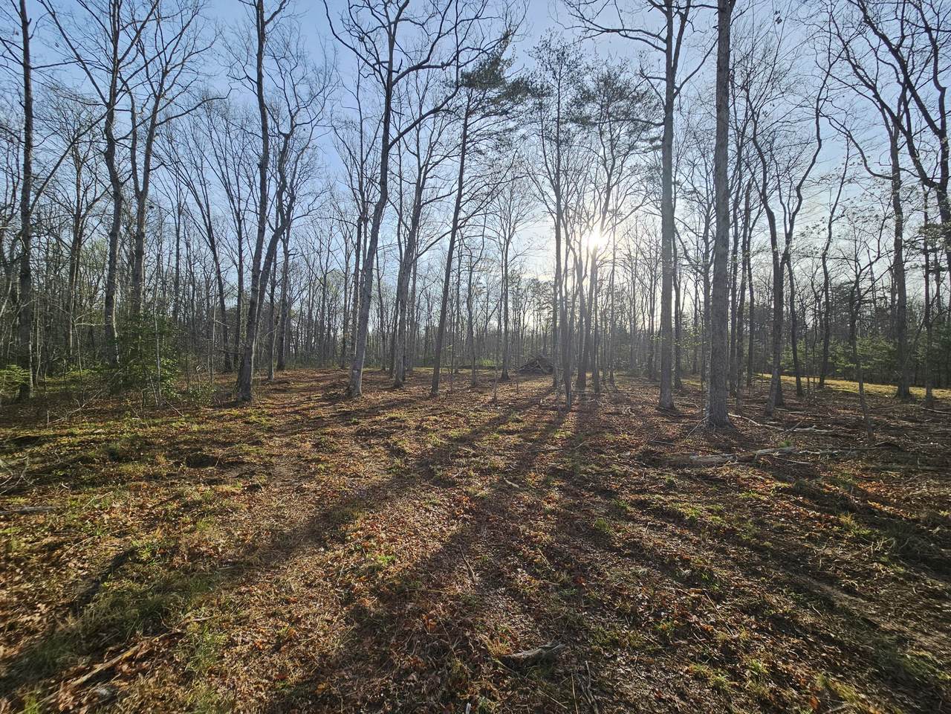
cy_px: 357
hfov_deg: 106.2
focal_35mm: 13
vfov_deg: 89.9
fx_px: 357
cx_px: 476
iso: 50
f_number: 2.2
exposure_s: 1/1318
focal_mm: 2.2
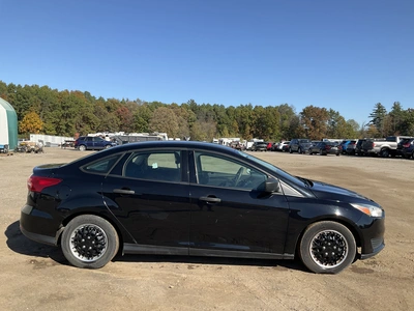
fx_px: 347
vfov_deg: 48.2
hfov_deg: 61.7
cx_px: 207
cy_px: 156
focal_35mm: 29
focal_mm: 3
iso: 25
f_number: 1.8
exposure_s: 1/1451
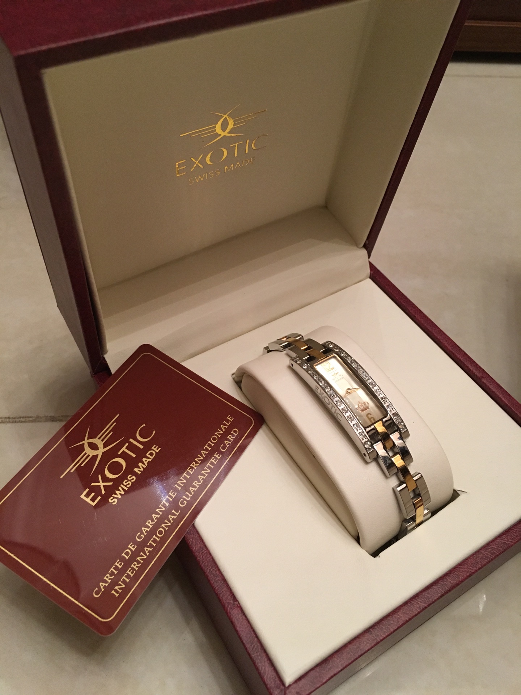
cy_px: 348
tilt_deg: -50.7
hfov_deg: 48.2
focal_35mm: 29
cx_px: 260
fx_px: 582
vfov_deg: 61.7
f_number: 2.2
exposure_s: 1/33
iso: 160
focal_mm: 4.15
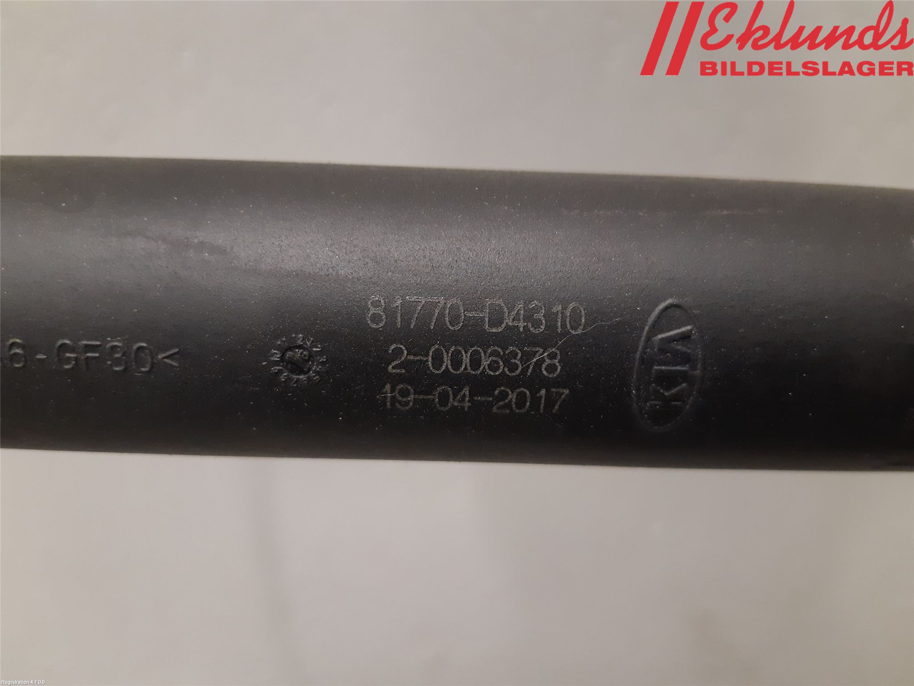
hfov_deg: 67.3
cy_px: 343
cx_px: 457
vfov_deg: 53.1
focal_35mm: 26
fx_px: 687
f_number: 1.7
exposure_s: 1/50
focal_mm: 3.93
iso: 250
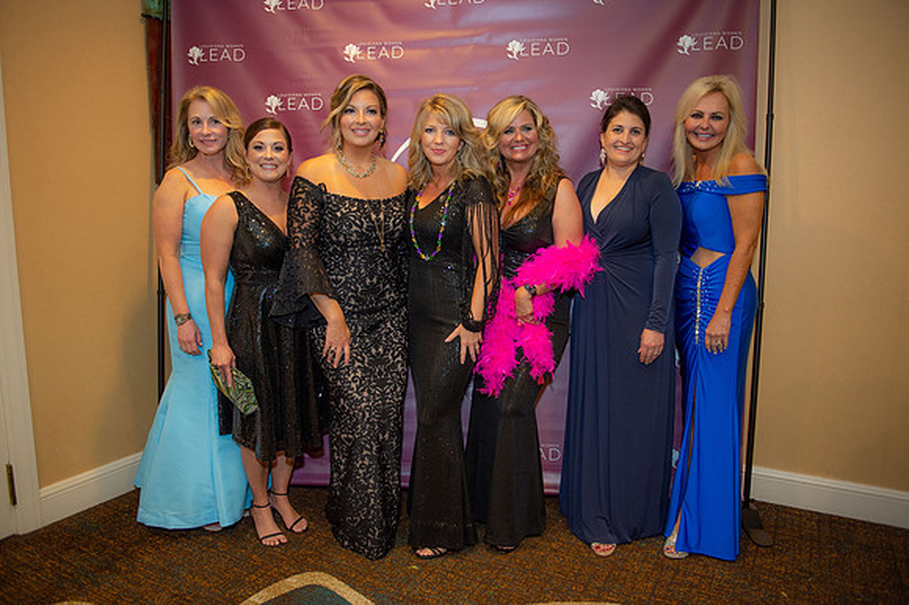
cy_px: 302
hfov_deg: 67.4
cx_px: 454
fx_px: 681
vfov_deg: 47.9
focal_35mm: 27
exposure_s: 1/125
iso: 1250
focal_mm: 27
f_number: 2.8
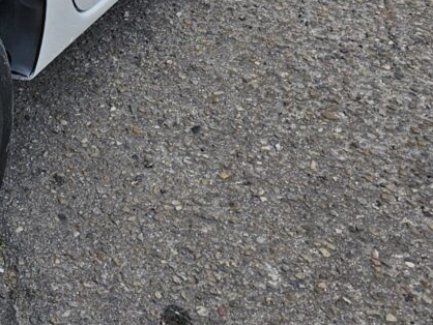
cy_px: -130
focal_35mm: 88
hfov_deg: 19.6
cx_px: -201
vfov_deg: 15.7
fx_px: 1101
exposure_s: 1/180
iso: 12
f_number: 1.7
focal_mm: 6.3
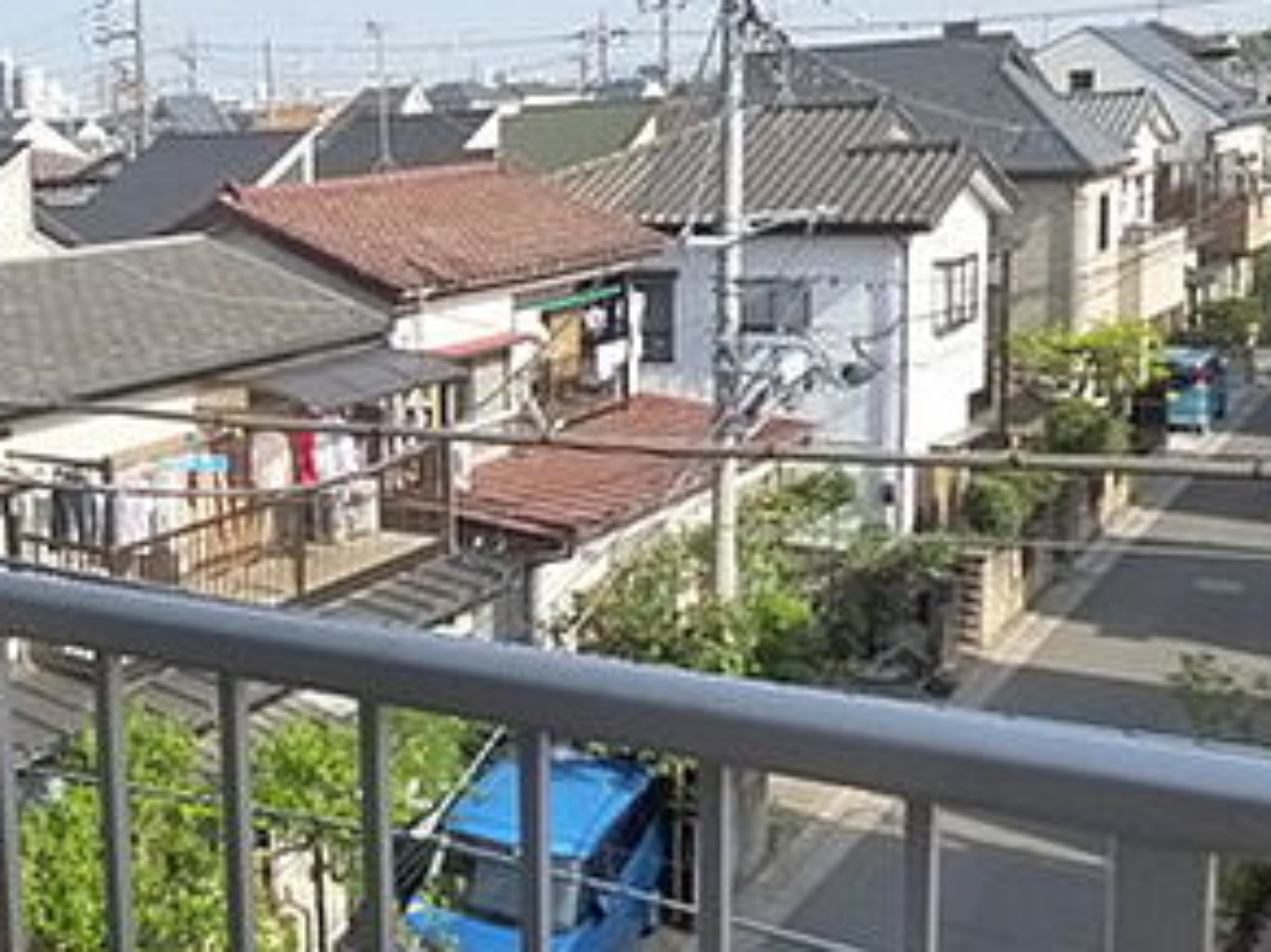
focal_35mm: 44
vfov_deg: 32.7
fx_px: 1615
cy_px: 362
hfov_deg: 38.3
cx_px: 4
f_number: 5.6
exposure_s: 1/320
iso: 400
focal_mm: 3.58
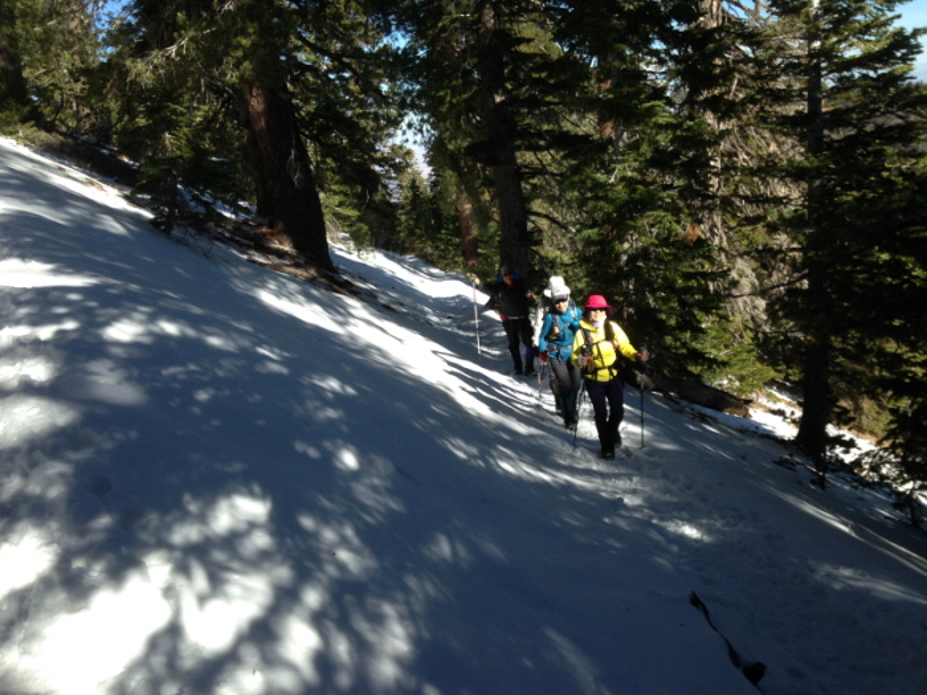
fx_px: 884
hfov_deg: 55.4
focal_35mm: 33
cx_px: 464
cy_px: 348
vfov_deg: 42.9
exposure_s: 1/1043
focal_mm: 4.12
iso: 64
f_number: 2.4
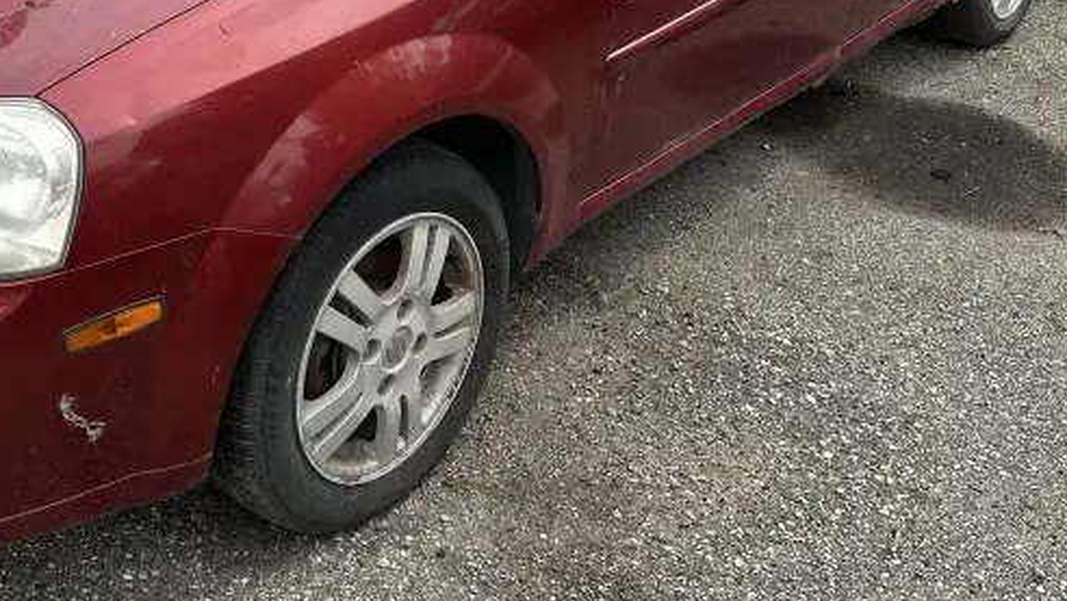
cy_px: 46
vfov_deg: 22.8
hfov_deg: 39.6
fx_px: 1443
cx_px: 288
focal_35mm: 51
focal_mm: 6.86
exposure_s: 1/1916
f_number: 1.78
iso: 80
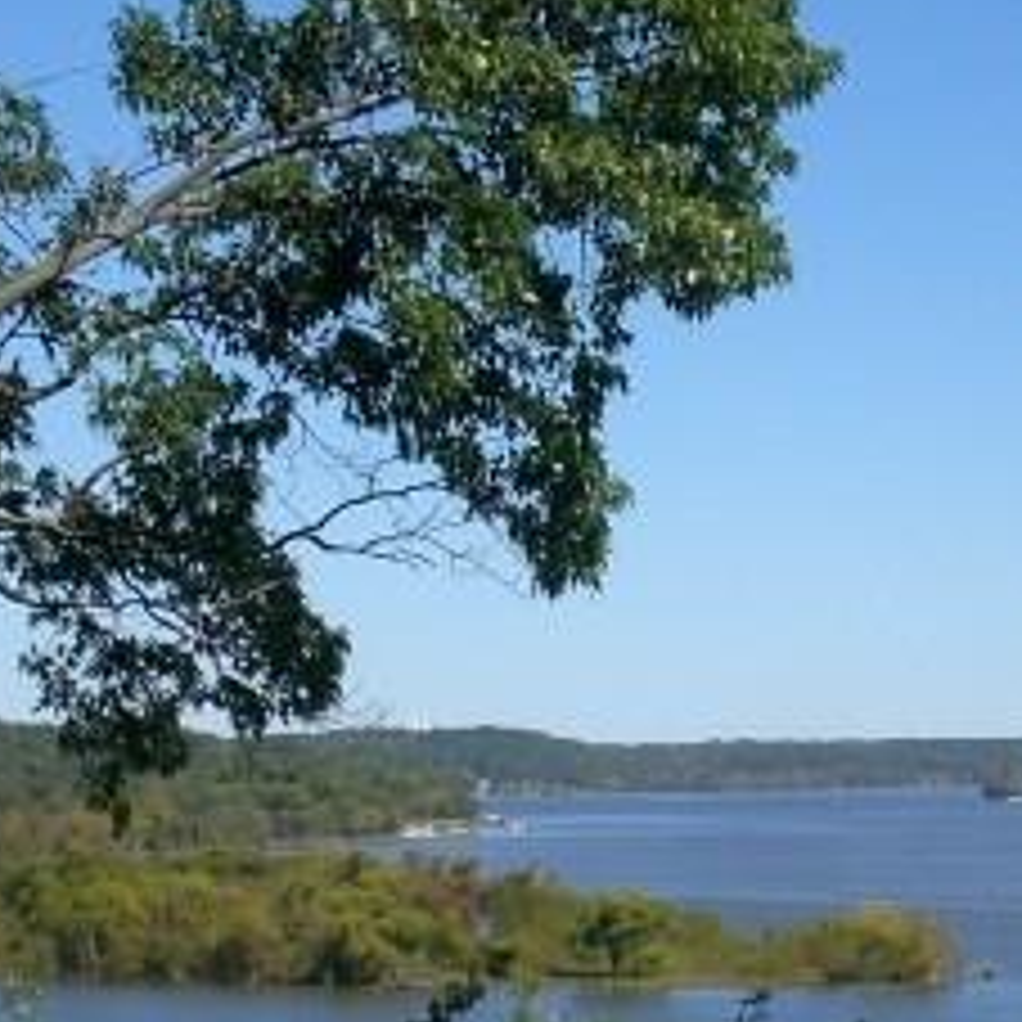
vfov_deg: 11.1
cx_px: 864
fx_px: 5244
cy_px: 671
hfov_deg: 11.1
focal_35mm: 157
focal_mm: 10.4
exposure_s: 1/400
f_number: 5.7
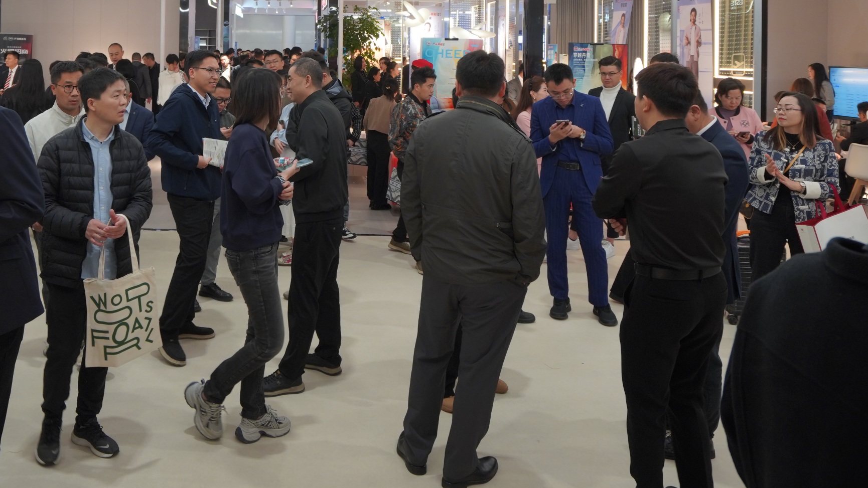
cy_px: 45
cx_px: 272
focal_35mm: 31
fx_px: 713
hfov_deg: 60.8
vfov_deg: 35.5
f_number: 4
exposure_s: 1/100
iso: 800
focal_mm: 16
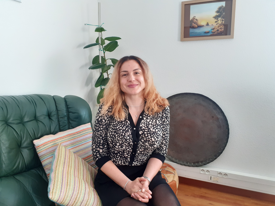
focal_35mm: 27
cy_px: 103
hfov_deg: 65.3
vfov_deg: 51.4
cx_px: 138
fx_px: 214
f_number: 1.9
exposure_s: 1/50
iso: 125
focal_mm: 3.6
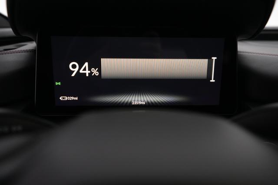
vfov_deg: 46.4
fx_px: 216
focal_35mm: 28
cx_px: 139
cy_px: 92
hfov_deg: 65.5
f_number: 2.8
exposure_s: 1/250
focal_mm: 28
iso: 5000
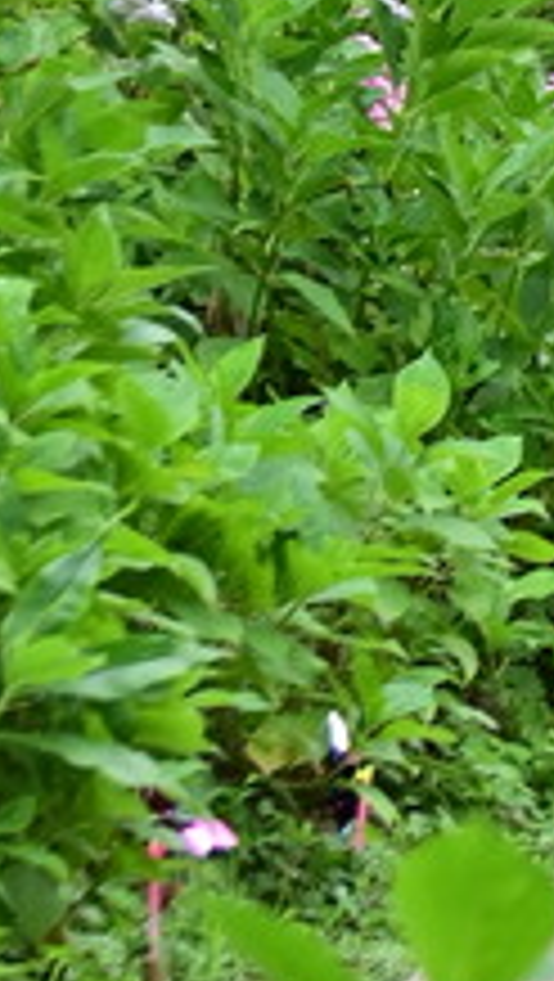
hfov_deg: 4.4
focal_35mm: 270
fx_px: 7035
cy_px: -63
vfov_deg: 7.9
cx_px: 1509
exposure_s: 1/640
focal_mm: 48
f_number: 4
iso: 200
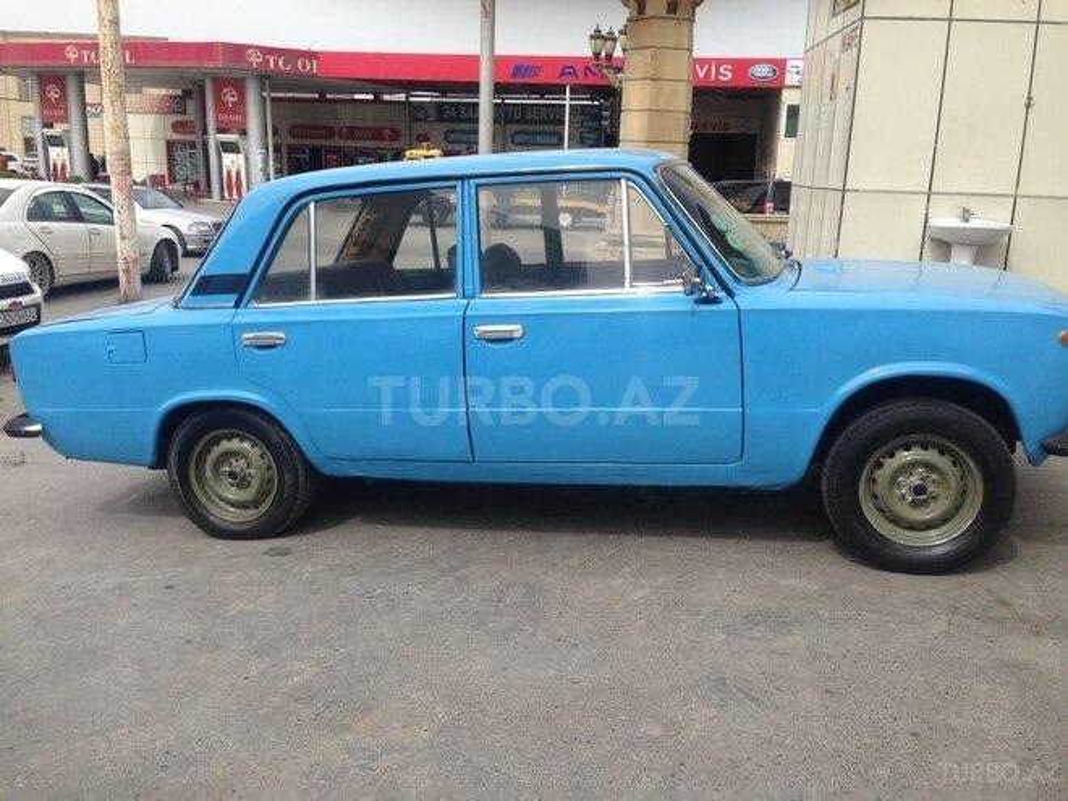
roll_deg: -4.0
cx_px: 534
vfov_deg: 42.9
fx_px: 1018
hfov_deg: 55.4
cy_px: 400
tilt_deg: -12.2
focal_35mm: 33
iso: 50
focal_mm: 4.12
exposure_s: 1/1466
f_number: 2.4
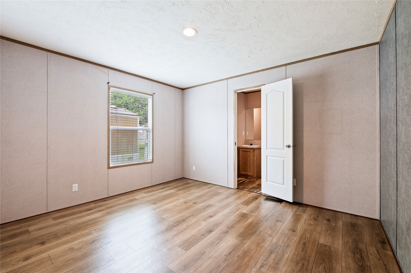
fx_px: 171
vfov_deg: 77.2
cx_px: 206
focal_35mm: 15
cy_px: 136
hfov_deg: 100.4
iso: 125
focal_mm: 15
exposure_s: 1/3
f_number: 6.3
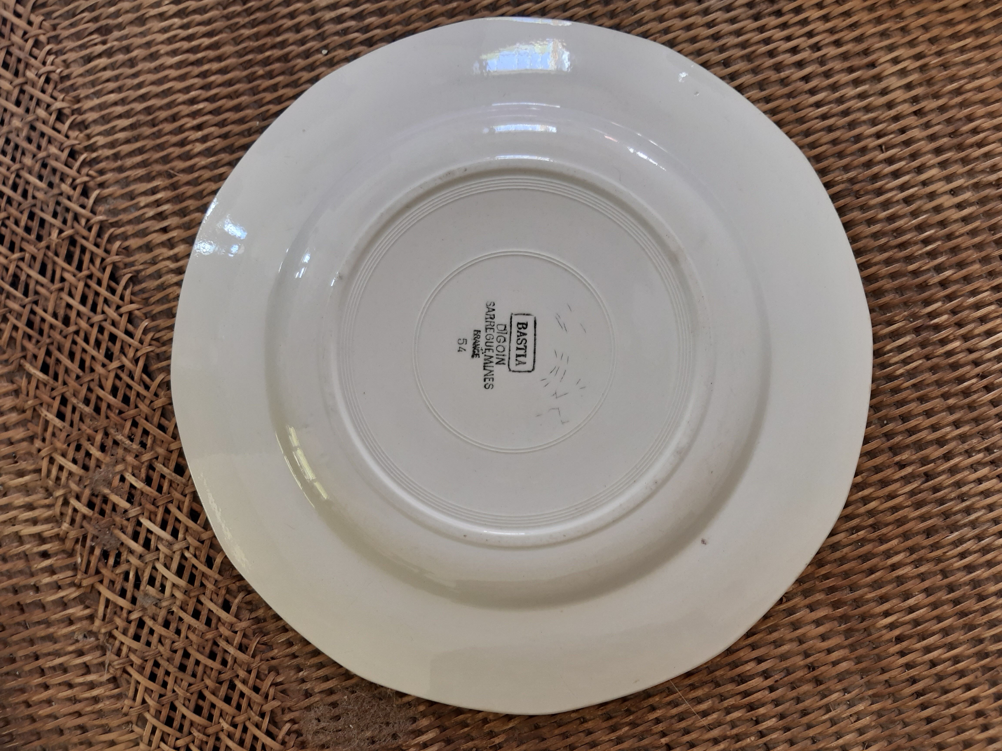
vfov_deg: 53.1
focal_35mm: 26
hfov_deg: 67.3
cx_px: 501
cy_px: 376
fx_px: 753
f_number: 1.7
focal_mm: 3.92
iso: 40
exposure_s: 1/60
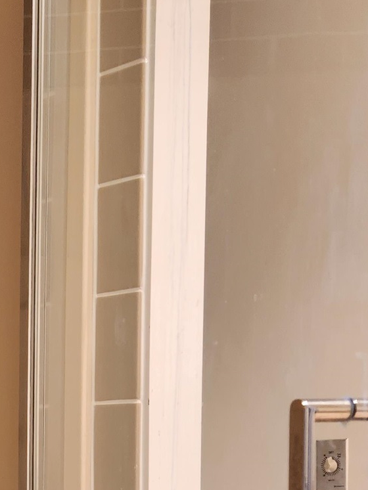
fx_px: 1006
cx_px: -165
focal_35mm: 71
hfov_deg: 18.6
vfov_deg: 25.7
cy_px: 519
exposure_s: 1/120
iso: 160
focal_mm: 5.4
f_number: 1.8
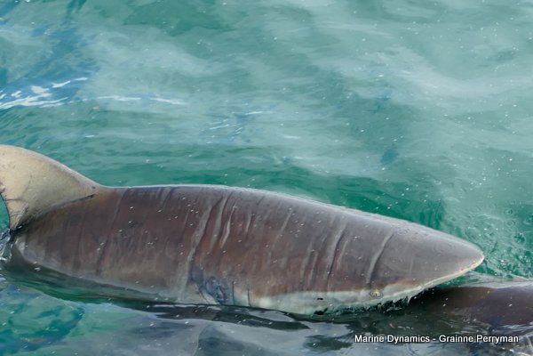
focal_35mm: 48
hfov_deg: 41.1
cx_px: 266
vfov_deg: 28.1
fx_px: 711
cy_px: 178
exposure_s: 1/500
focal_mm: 17.54
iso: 125
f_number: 3.3
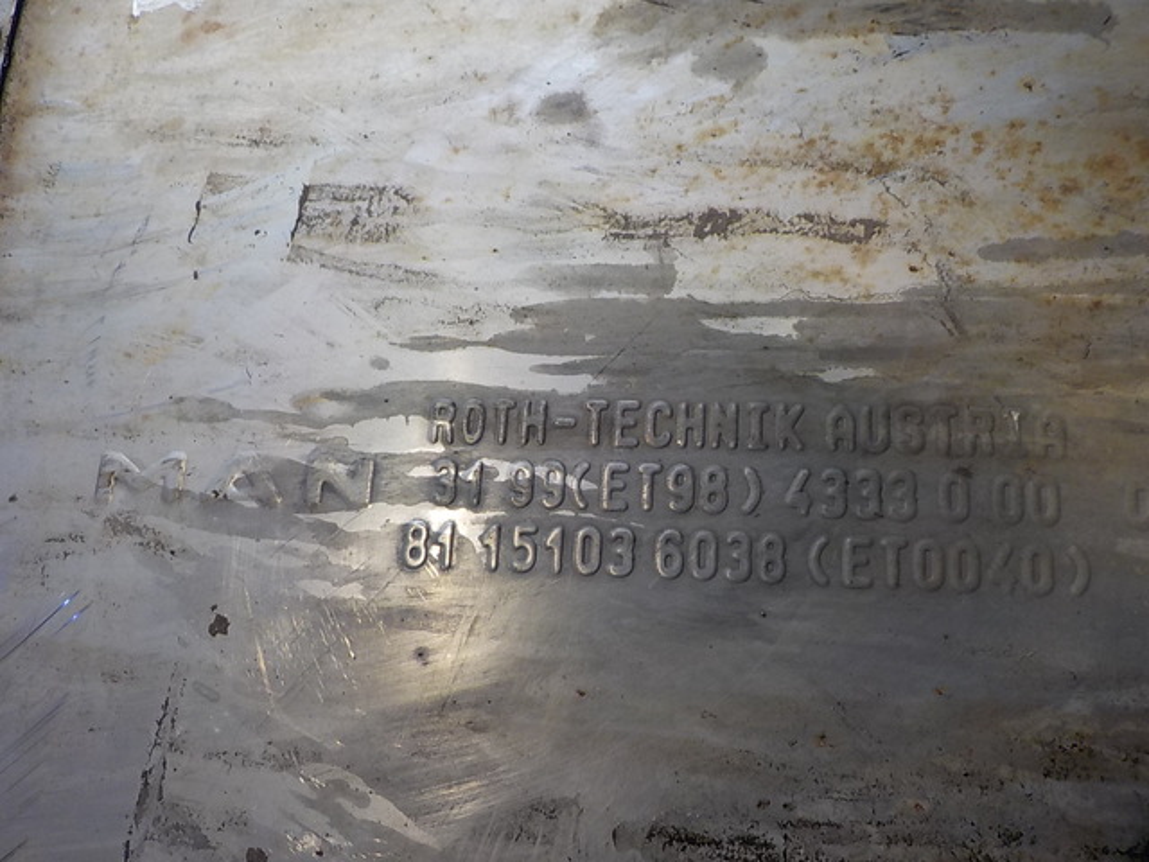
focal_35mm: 30
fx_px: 996
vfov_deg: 46.8
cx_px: 574
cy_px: 431
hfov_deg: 60.0
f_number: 3.3
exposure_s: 1/50
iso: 125
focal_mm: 4.1
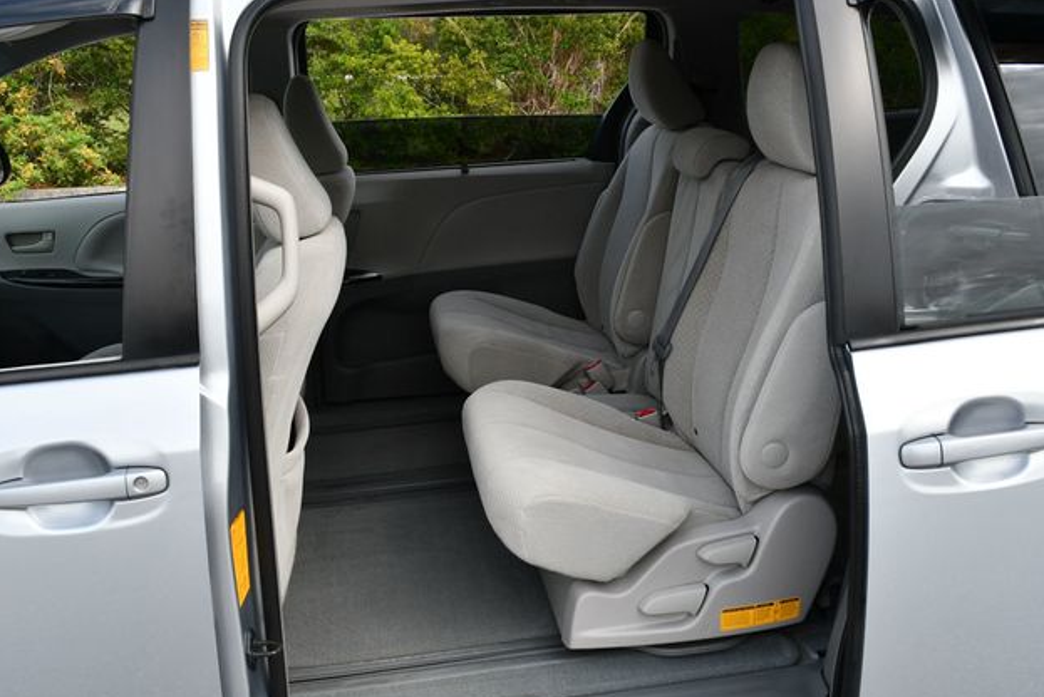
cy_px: 354
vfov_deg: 36.0
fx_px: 1073
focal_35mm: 37
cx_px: 521
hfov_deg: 51.9
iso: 200
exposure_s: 1/250
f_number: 5.6
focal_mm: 18
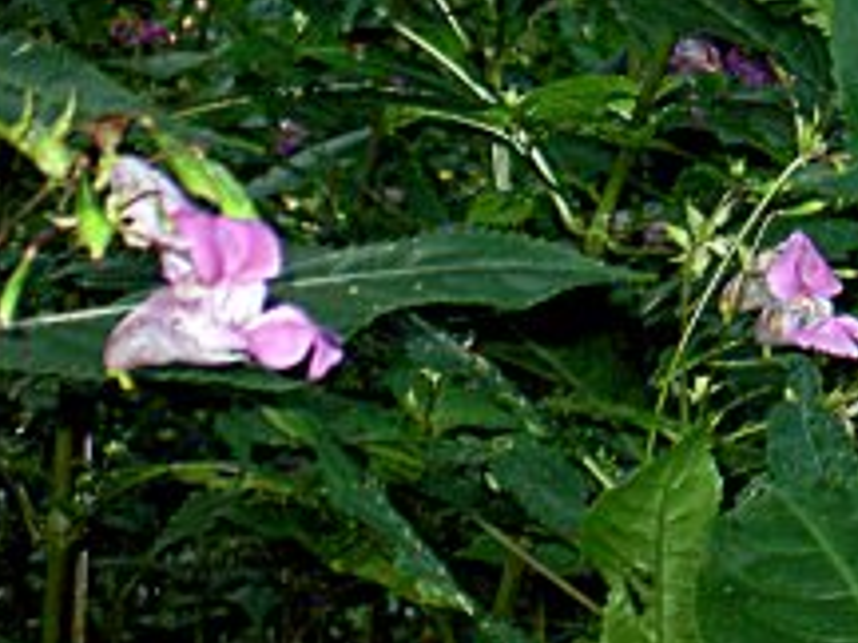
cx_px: 1247
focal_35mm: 302
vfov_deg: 4.9
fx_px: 7485
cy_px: -274
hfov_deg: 6.5
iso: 200
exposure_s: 1/100
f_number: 4.9
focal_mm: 16.8
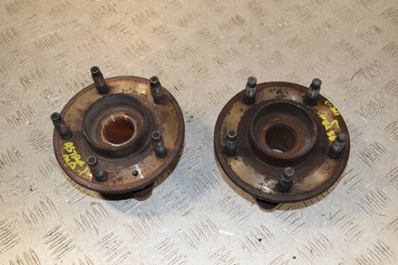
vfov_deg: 29.8
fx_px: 497
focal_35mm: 45
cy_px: 132
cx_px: 199
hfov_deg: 43.6
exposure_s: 1/200
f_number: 7.1
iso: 800
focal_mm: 30
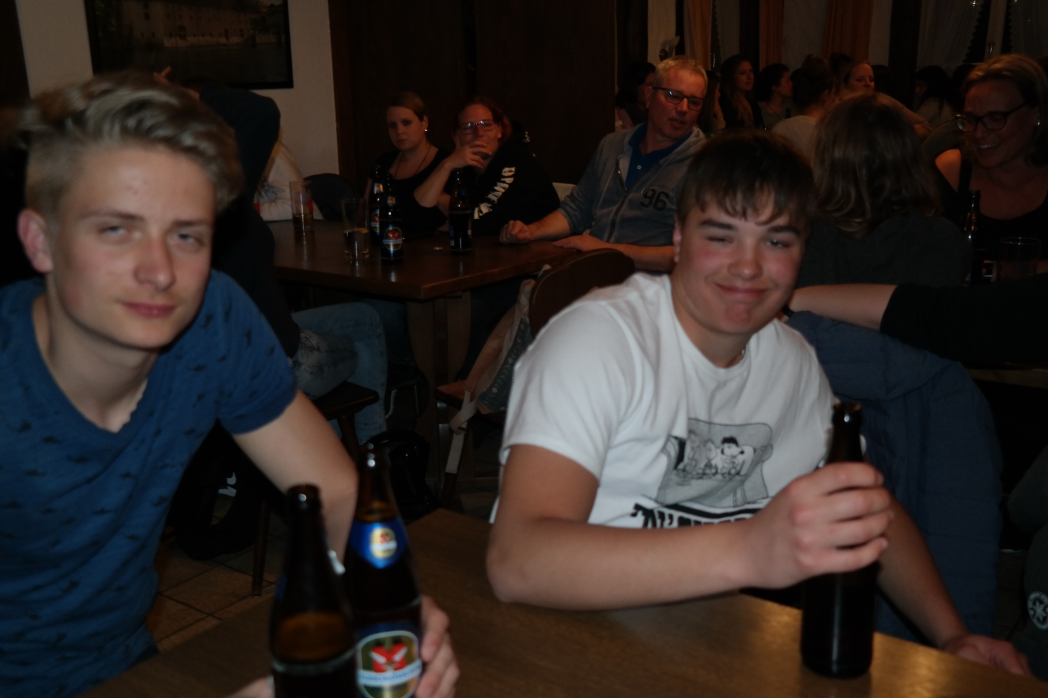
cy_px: 349
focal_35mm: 36
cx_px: 524
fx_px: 1048
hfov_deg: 53.1
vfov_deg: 36.9
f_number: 4
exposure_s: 1/50
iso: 400
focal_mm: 24
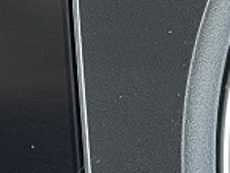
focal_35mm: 179
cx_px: -219
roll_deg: +2.9
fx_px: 1191
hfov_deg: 10.2
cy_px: 35
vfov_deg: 8.3
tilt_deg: -17.2
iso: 200
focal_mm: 5.1
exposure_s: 1/57
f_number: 1.6
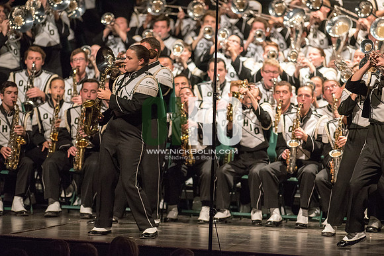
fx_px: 3201
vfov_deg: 4.6
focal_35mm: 300
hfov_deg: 6.9
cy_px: 128
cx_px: 192
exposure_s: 1/500
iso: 4000
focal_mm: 300
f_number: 2.8
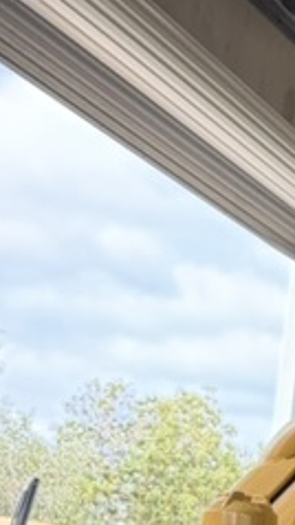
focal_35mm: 112
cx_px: 975
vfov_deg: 19.0
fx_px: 1561
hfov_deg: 8.4
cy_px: 413
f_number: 1.78
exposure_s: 1/448
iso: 80
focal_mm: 6.76
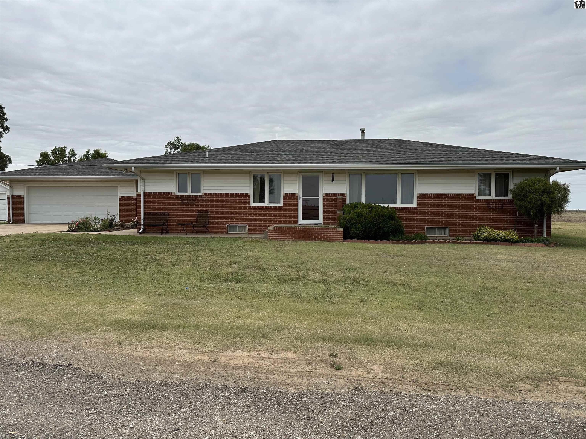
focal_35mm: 24
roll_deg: -0.2
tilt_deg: -1.7
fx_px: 406
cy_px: 220
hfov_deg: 71.6
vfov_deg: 56.8
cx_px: 293
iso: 80
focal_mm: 6.86
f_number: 1.78
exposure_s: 1/7576
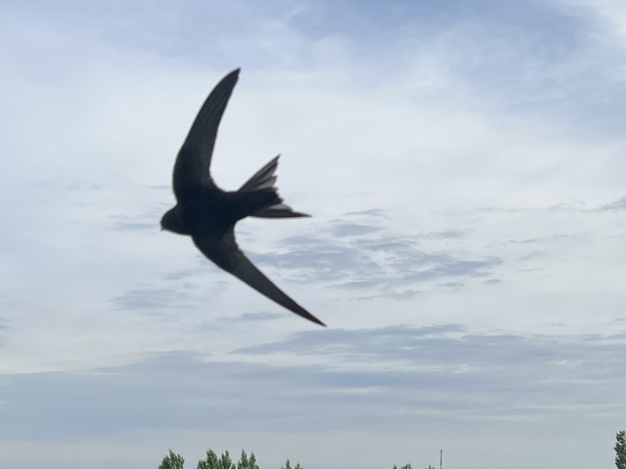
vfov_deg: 22.3
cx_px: 458
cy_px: 370
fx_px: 1175
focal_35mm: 65
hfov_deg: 29.4
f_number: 1.6
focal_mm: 5.1
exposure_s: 1/3745
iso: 50
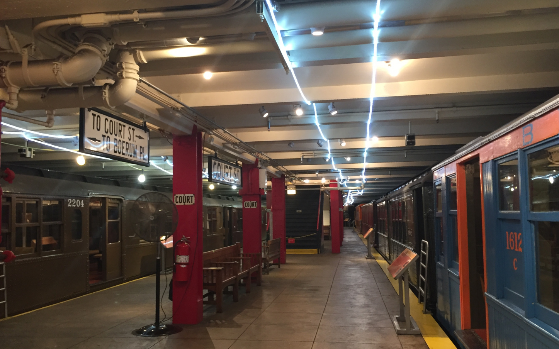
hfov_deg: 56.7
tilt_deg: +5.4
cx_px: 264
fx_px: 518
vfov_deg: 37.3
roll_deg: +0.4
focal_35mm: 34
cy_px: 180
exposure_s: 1/30
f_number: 2.2
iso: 125
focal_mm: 4.15
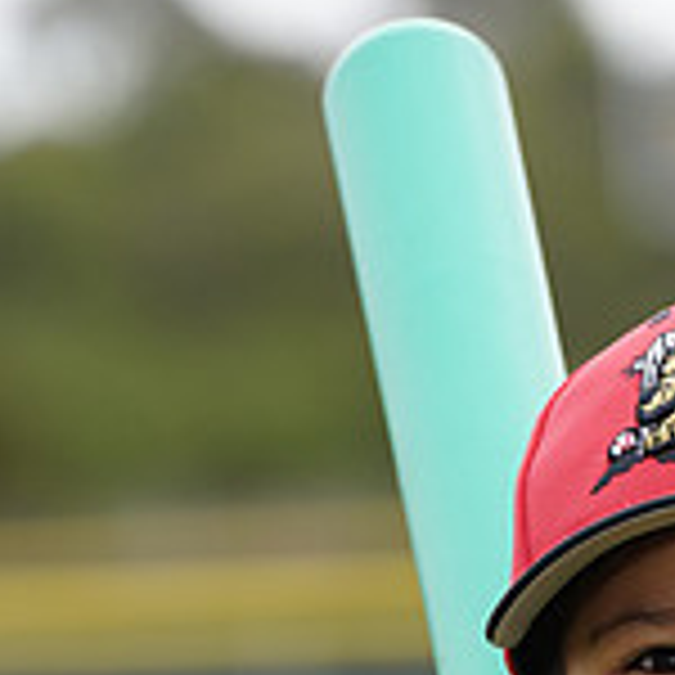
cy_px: 1242
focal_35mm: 656
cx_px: 718
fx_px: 14472
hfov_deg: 2.7
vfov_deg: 2.7
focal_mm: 200
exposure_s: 1/250
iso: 100
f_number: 5.6
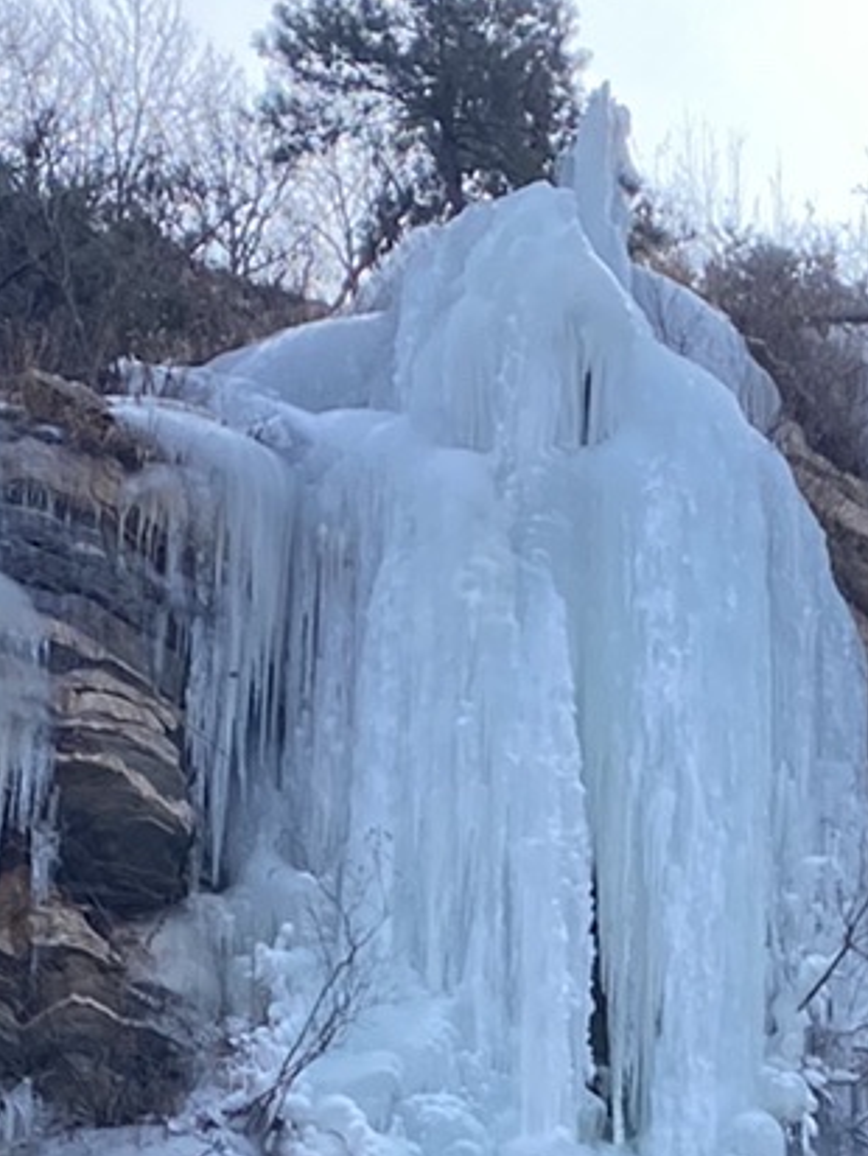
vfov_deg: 14.3
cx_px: 1151
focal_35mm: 126
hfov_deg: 11.4
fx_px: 4210
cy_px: 1867
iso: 32
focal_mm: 4.25
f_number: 1.8
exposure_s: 1/833
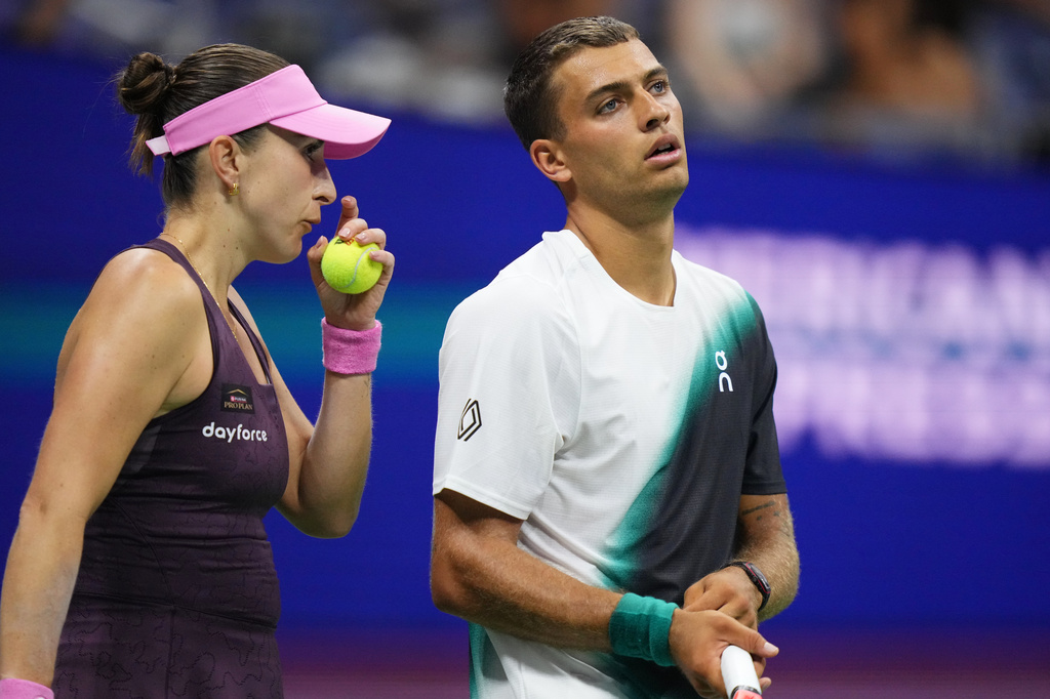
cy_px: 350
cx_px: 525
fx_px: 11662
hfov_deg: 5.2
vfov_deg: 3.4
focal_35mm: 400
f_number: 2.8
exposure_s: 1/2500
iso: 6400
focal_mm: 400
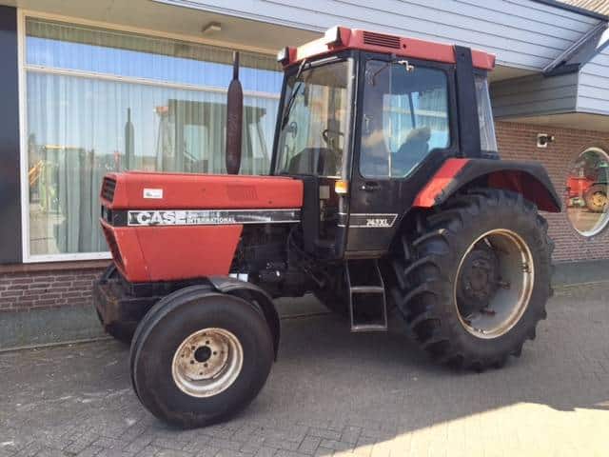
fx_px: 510
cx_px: 304
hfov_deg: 61.7
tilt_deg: -6.0
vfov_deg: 48.2
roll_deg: -2.8
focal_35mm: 29
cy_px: 228
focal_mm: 4.15
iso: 32
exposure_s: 1/319
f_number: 2.2
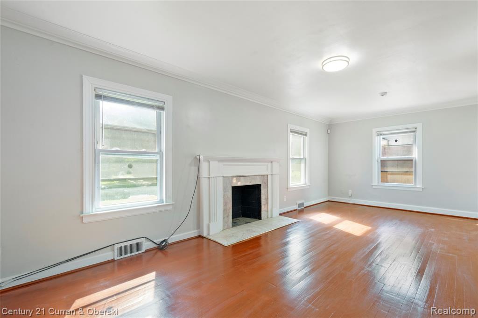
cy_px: 159
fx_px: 199
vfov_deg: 77.3
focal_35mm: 15
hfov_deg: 100.4
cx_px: 239
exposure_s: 1/2.5
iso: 320
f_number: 11
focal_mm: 10
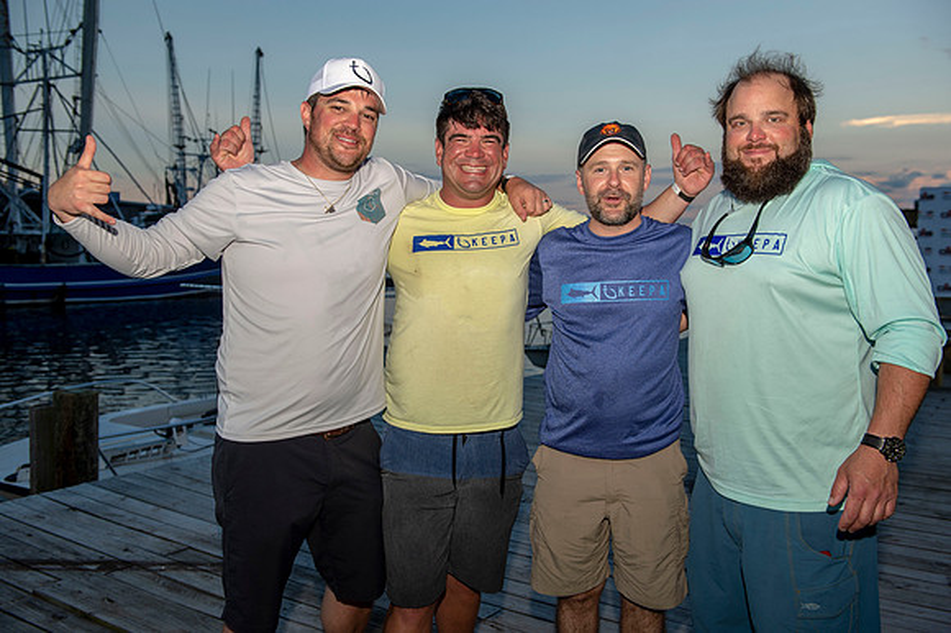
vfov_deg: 38.8
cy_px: 316
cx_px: 476
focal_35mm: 34
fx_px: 898
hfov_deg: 55.8
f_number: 5
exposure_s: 1/200
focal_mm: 34
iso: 200
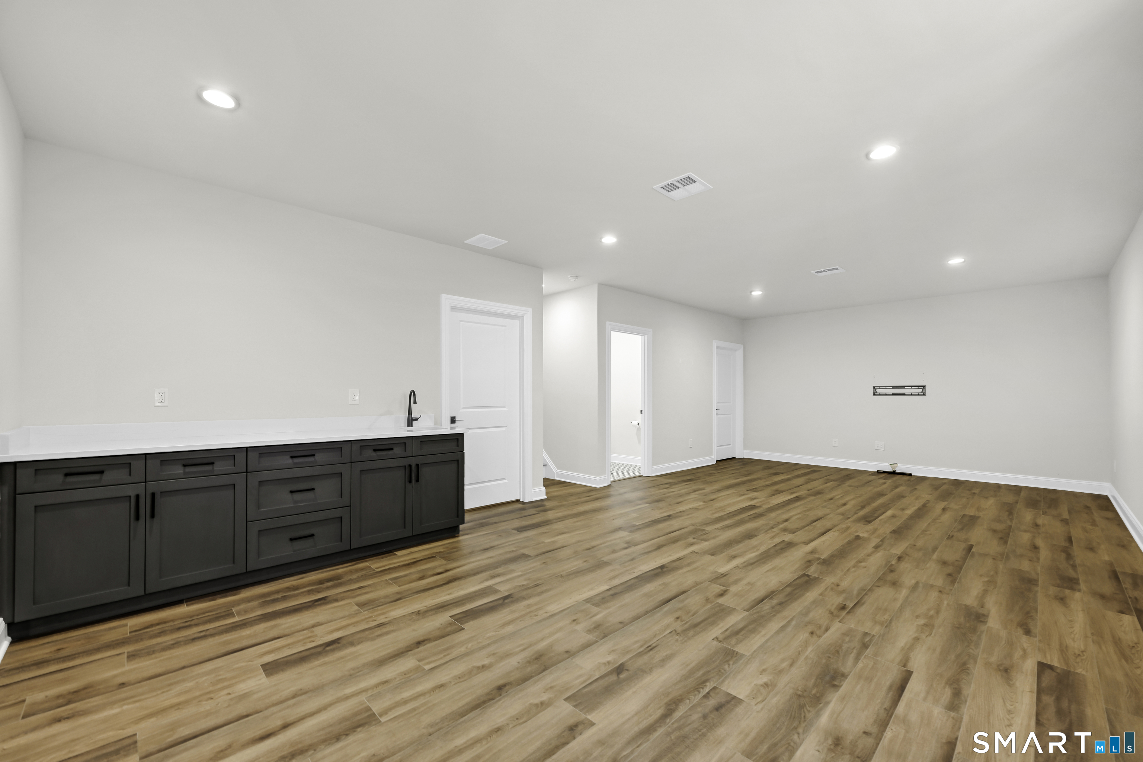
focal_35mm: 14
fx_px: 444
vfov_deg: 81.2
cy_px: 381
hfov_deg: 104.3
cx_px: 572
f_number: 8
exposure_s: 1/100
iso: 320
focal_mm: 14
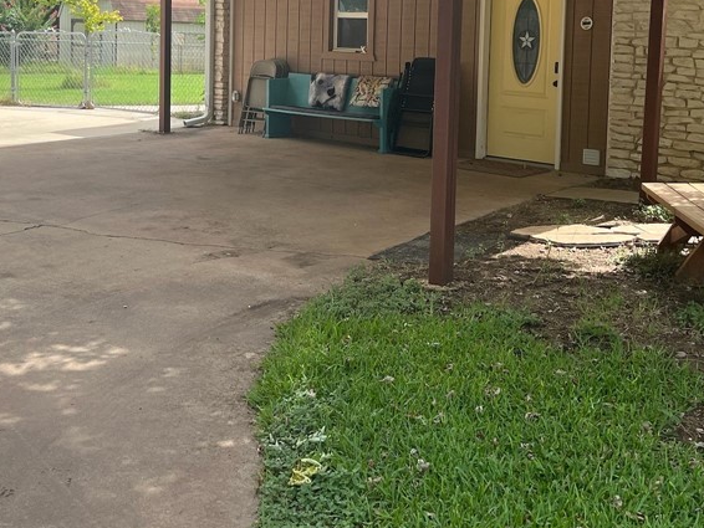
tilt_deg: +0.2
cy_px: 80
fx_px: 956
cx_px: 369
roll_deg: -1.6
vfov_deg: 29.9
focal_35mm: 47
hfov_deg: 40.4
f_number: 1.6
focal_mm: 5.1
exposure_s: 1/1517
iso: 50
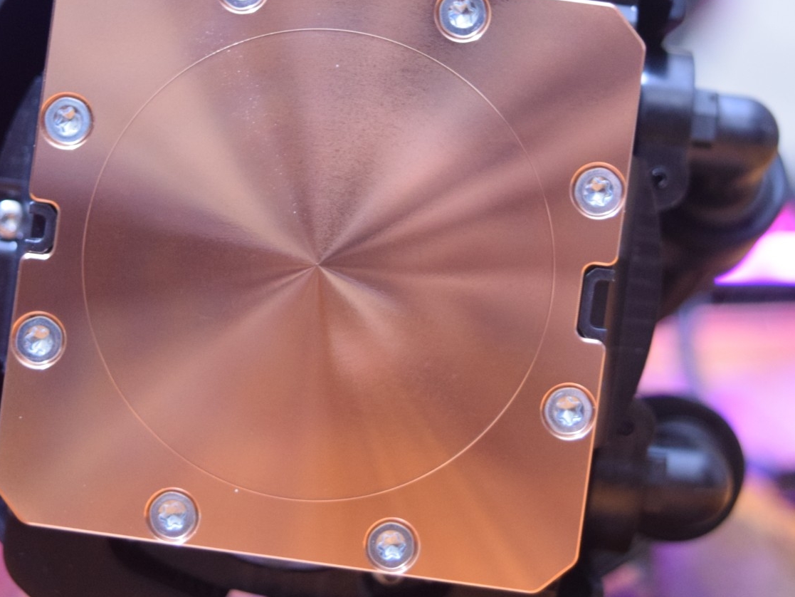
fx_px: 2435
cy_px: 233
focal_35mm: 106
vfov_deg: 14.0
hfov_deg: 18.5
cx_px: 310
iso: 1600
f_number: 4.8
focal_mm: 38
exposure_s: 1/8
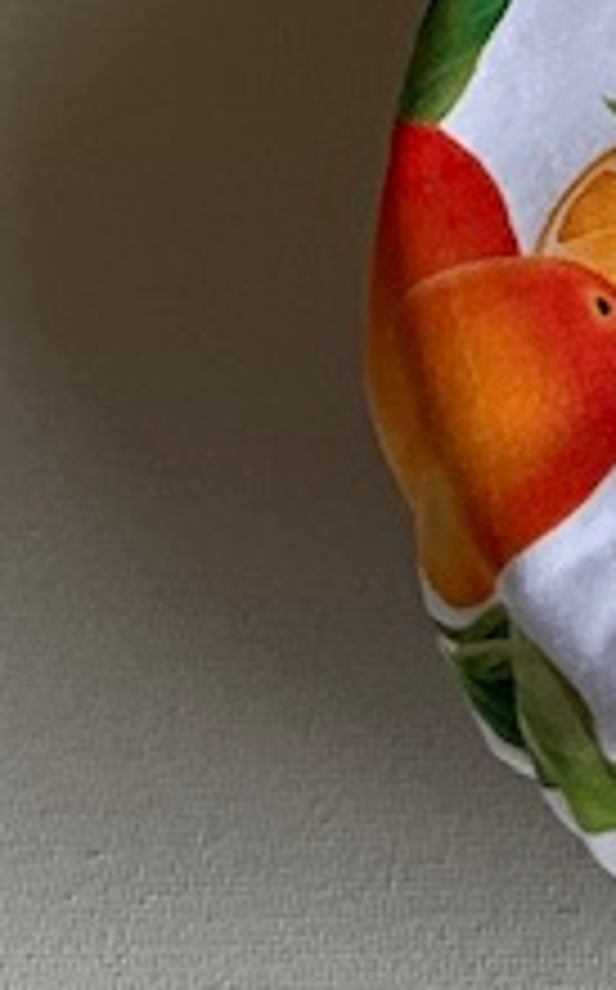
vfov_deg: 10.6
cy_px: -1089
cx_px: 1250
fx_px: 4821
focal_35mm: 179
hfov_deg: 7.0
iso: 25
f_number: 1.8
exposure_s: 1/372
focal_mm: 3
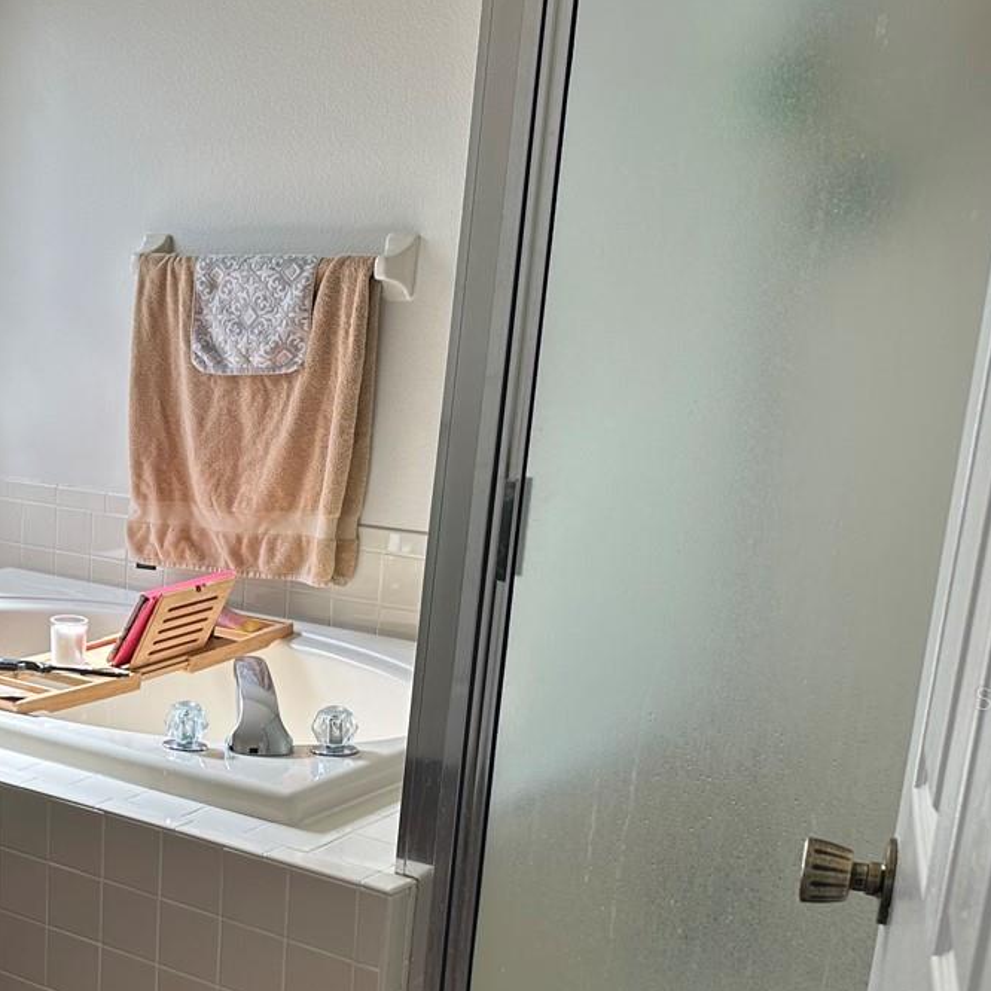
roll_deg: +0.9
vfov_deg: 33.0
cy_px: 698
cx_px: -74
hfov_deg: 30.2
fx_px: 1652
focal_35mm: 51
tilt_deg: -17.4
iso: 64
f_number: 1.78
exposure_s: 1/230
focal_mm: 6.86
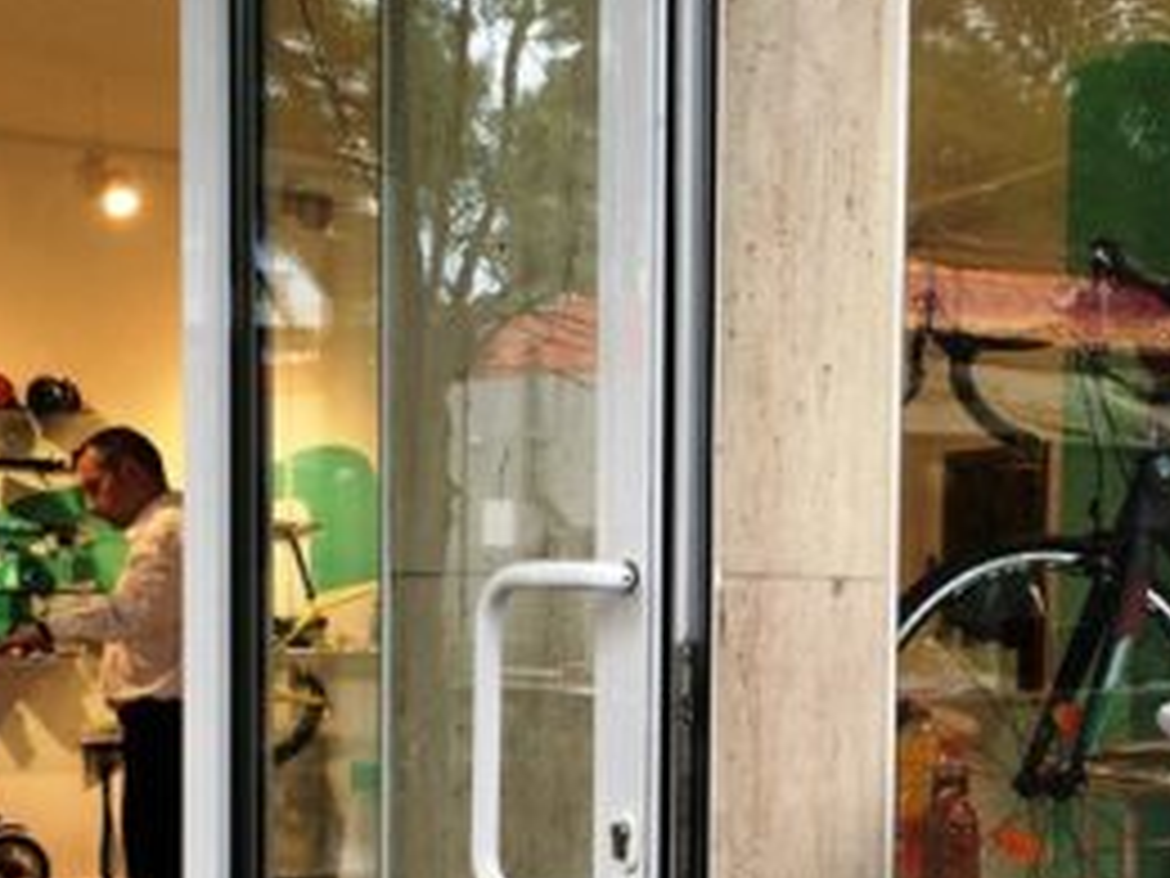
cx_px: 711
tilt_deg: -4.2
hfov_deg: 28.9
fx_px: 2265
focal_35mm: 67
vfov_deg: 21.5
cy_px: 765
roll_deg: +0.1
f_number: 2.2
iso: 40
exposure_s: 1/100
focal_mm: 4.15
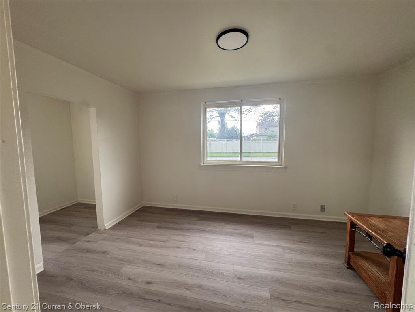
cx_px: 208
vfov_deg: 85.7
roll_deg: +0.0
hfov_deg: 102.1
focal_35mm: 14
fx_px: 168
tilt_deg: -5.4
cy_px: 156
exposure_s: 1/120
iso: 200
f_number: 2.2
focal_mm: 2.22
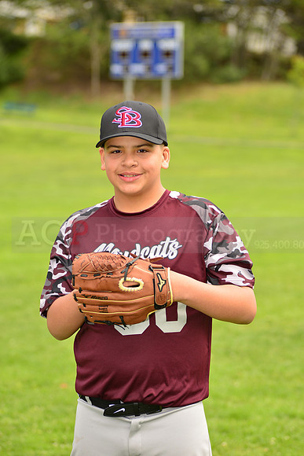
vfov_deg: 17.6
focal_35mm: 116
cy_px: 228
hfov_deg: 11.8
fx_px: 1468
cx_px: 152
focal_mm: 116
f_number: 5
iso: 100
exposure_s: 1/250
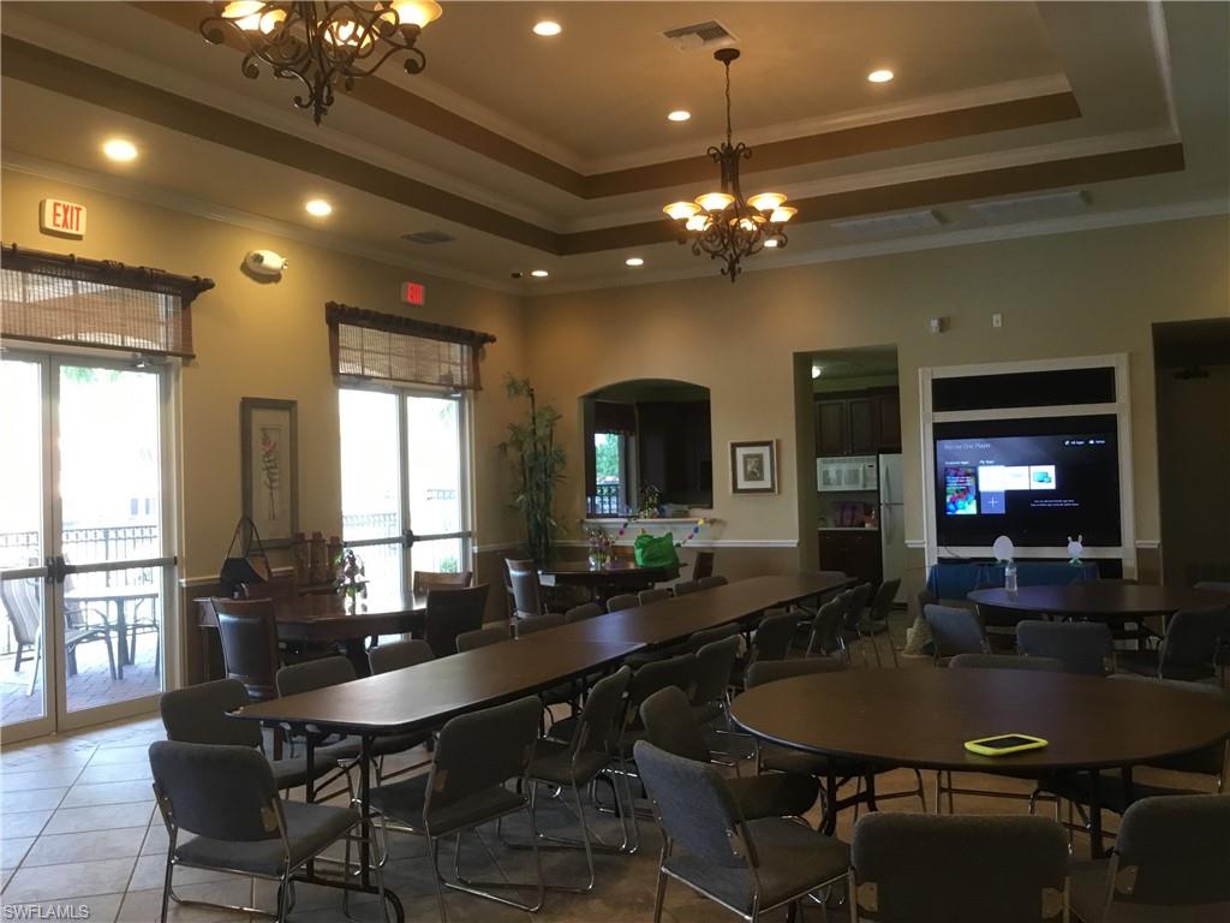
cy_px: 462
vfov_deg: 45.4
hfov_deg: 58.4
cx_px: 615
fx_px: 1102
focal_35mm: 31
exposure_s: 1/30
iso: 80
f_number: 2.4
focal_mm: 3.3
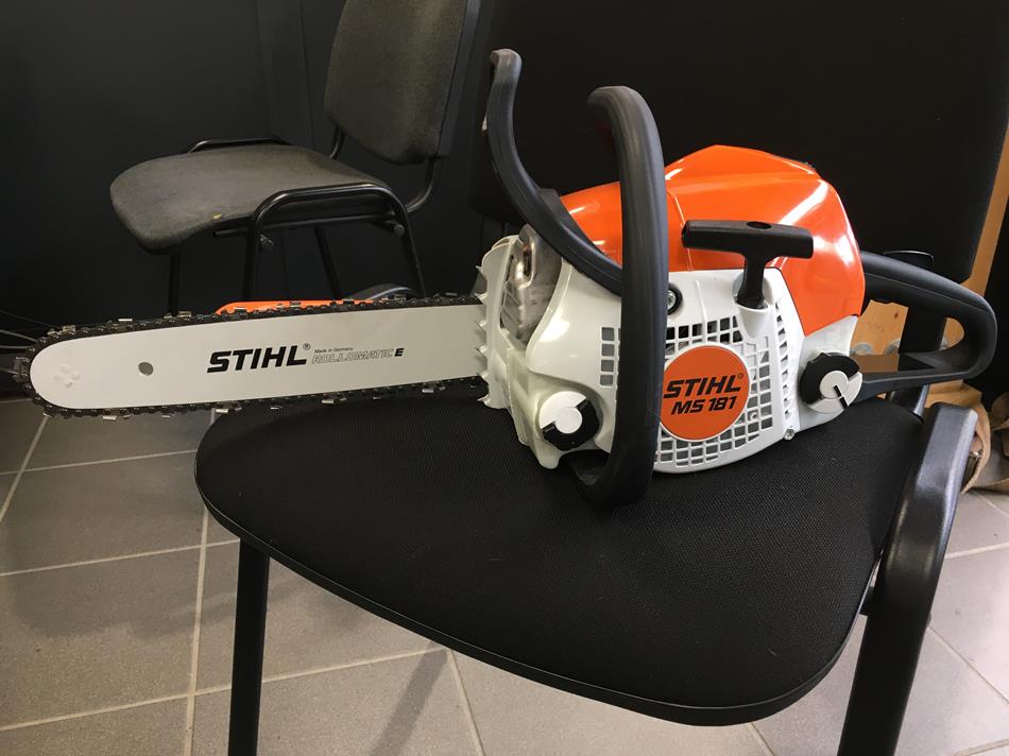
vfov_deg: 48.2
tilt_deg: -23.9
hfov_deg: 61.7
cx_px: 504
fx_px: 845
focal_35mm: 29
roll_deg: +0.0
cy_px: 378
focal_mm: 4.15
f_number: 2.2
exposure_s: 1/33
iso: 100
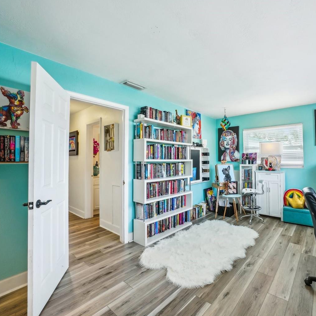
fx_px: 165
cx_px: 204
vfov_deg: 87.4
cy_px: 161
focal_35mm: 16
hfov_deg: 85.1
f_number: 8
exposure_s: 1/30
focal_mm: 12
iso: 400
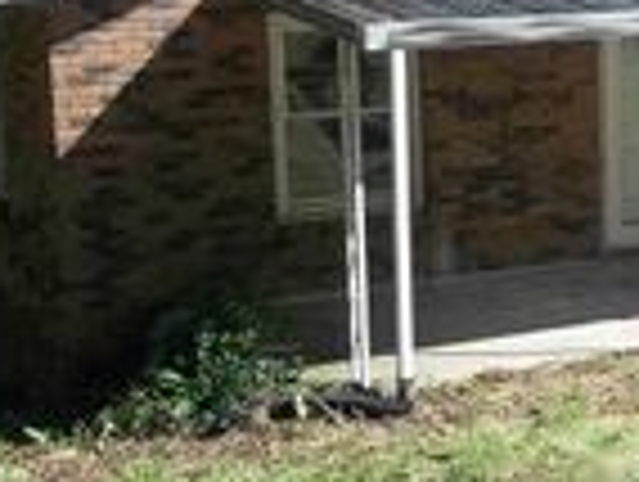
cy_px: 173
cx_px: 774
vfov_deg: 15.6
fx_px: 1757
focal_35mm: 95
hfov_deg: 19.4
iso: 80
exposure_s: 1/100
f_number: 8.9
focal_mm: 4.9
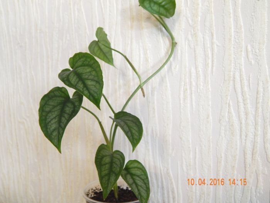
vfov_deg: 37.7
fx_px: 296
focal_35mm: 38
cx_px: 135
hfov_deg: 49.0
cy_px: 102
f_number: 3.4
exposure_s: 1/25
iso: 400
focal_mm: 6.8
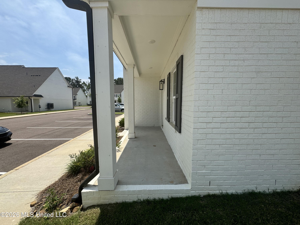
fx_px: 121
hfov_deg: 102.1
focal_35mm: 14
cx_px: 150
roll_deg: -0.5
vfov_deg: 85.7
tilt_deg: -4.7
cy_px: 112
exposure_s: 1/1976
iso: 40
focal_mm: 2.22
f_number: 2.2
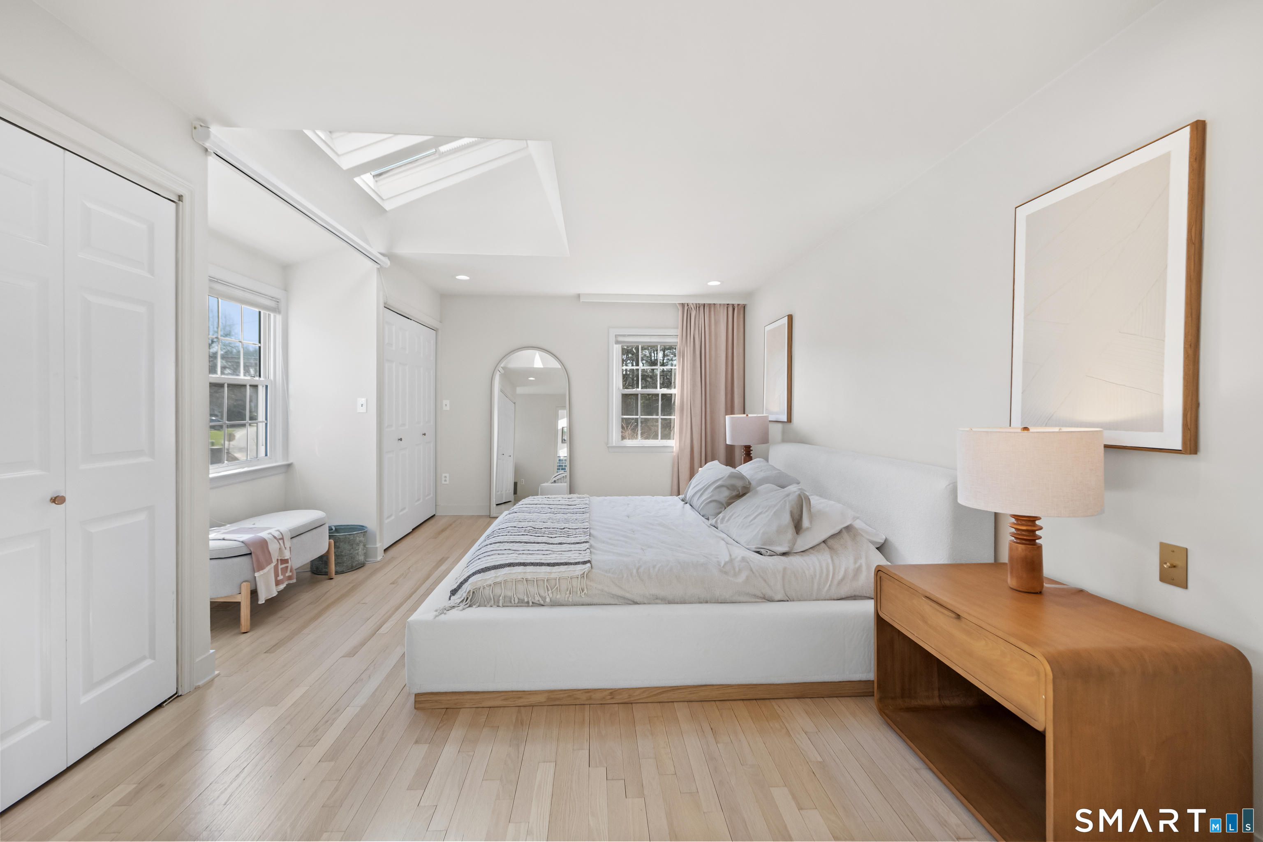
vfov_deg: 77.3
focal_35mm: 15
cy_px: 421
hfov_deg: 100.4
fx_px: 526
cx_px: 632
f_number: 11
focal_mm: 15
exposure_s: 1/200
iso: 1600
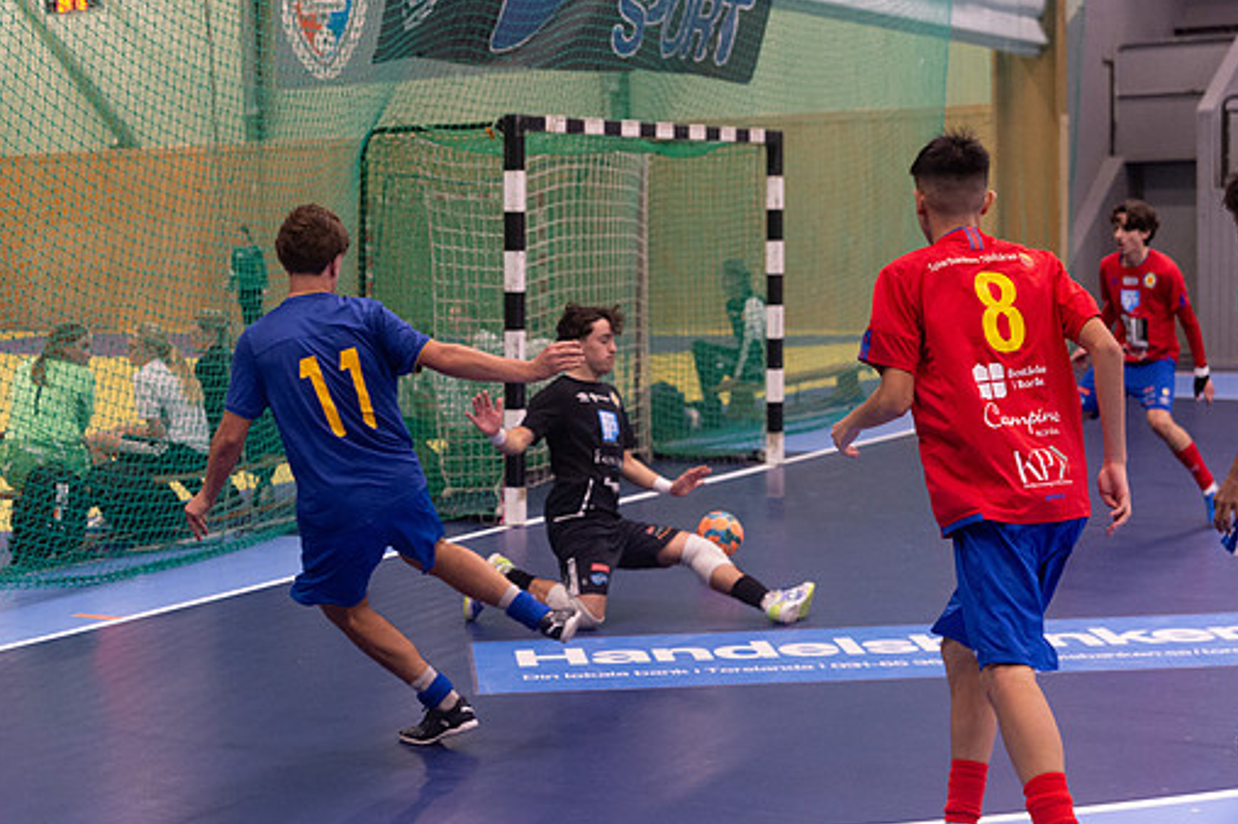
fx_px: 2199
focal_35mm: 64
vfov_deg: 21.2
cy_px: 456
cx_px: 556
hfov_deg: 31.4
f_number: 3.2
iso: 5000
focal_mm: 56
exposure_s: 1/640
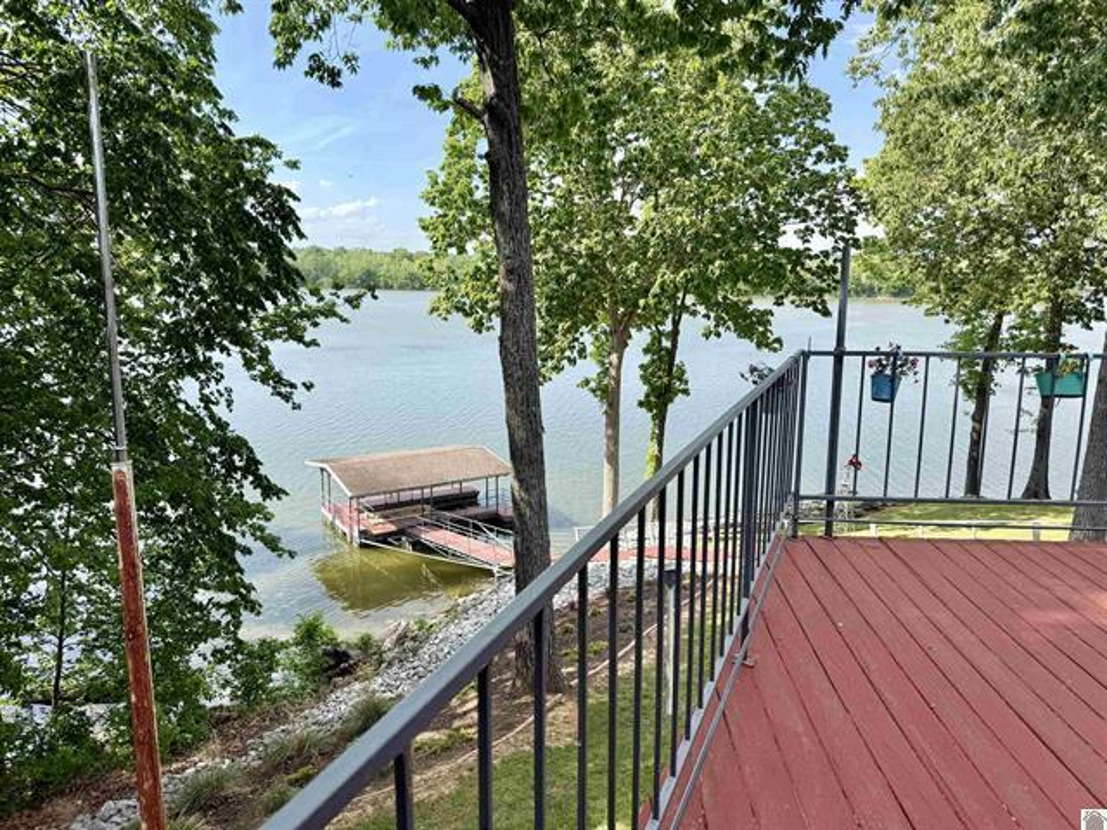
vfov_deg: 56.8
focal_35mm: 24
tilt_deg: -10.9
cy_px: 415
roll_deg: -1.0
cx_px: 554
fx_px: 768
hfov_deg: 71.6
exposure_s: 1/2110
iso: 80
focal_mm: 6.76
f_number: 1.78
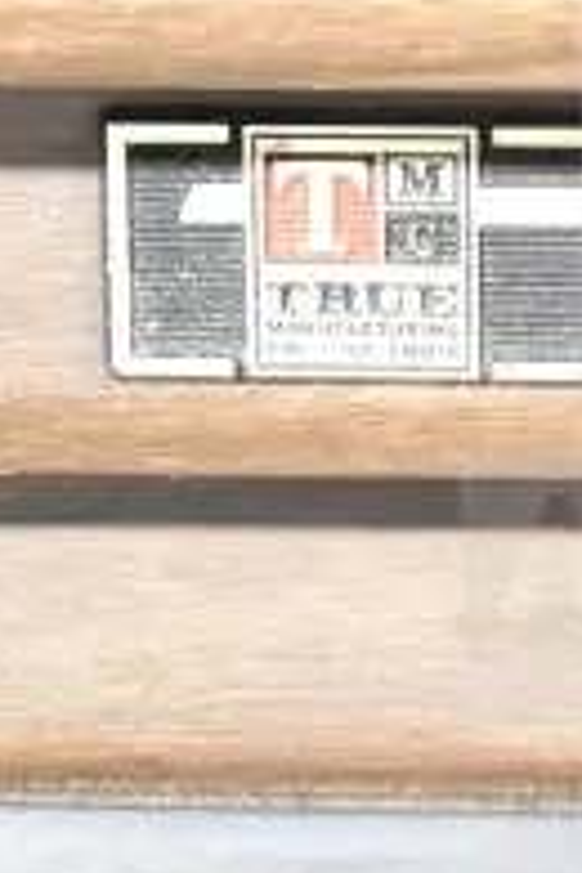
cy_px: 307
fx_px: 4777
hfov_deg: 6.8
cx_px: 963
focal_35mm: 197
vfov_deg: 10.4
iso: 8000
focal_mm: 42
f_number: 5
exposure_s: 1/60
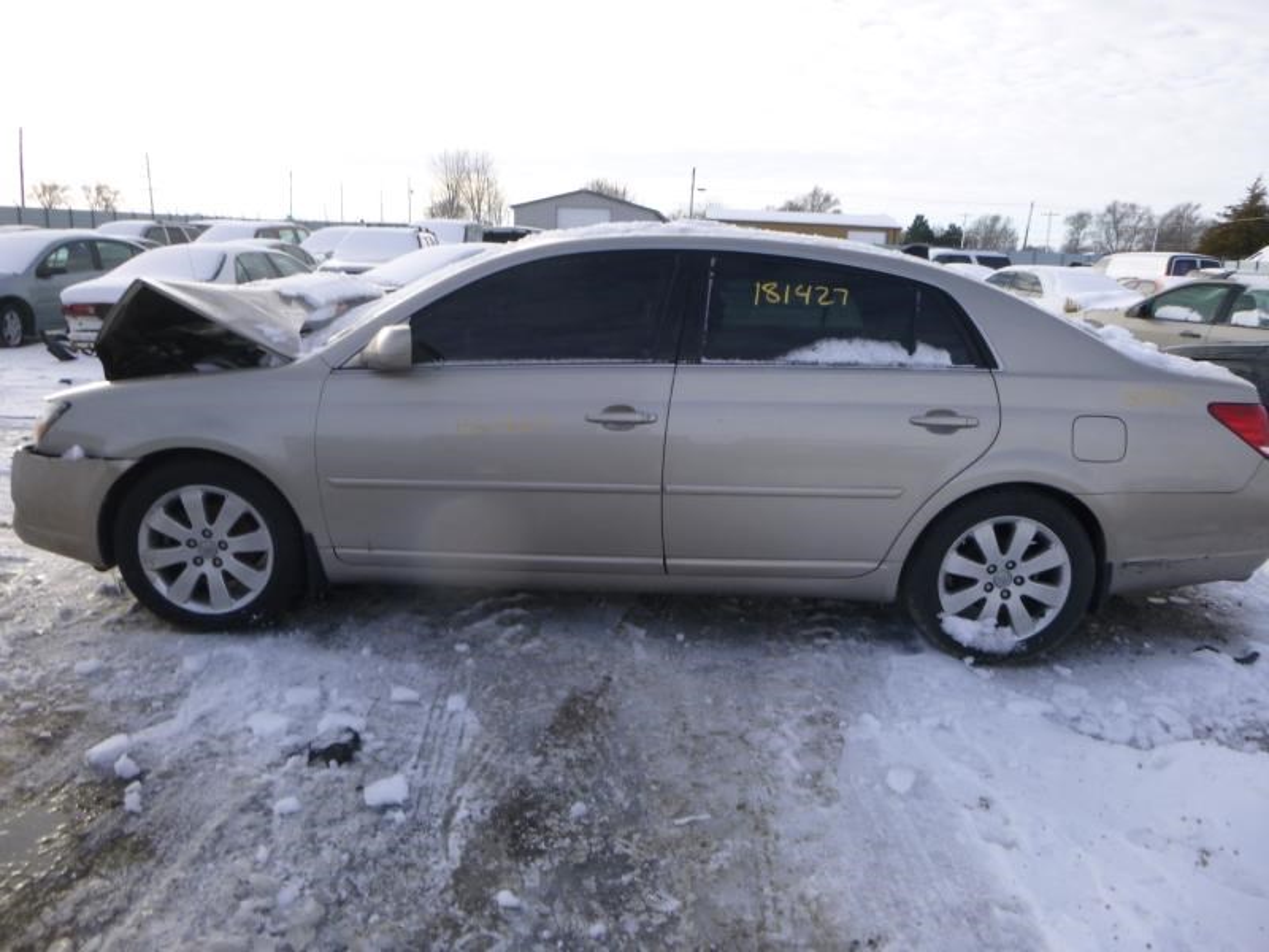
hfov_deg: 69.4
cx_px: 634
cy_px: 476
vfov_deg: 54.9
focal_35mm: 25
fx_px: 916
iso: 100
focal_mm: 4.5
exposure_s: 1/320
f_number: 3.9
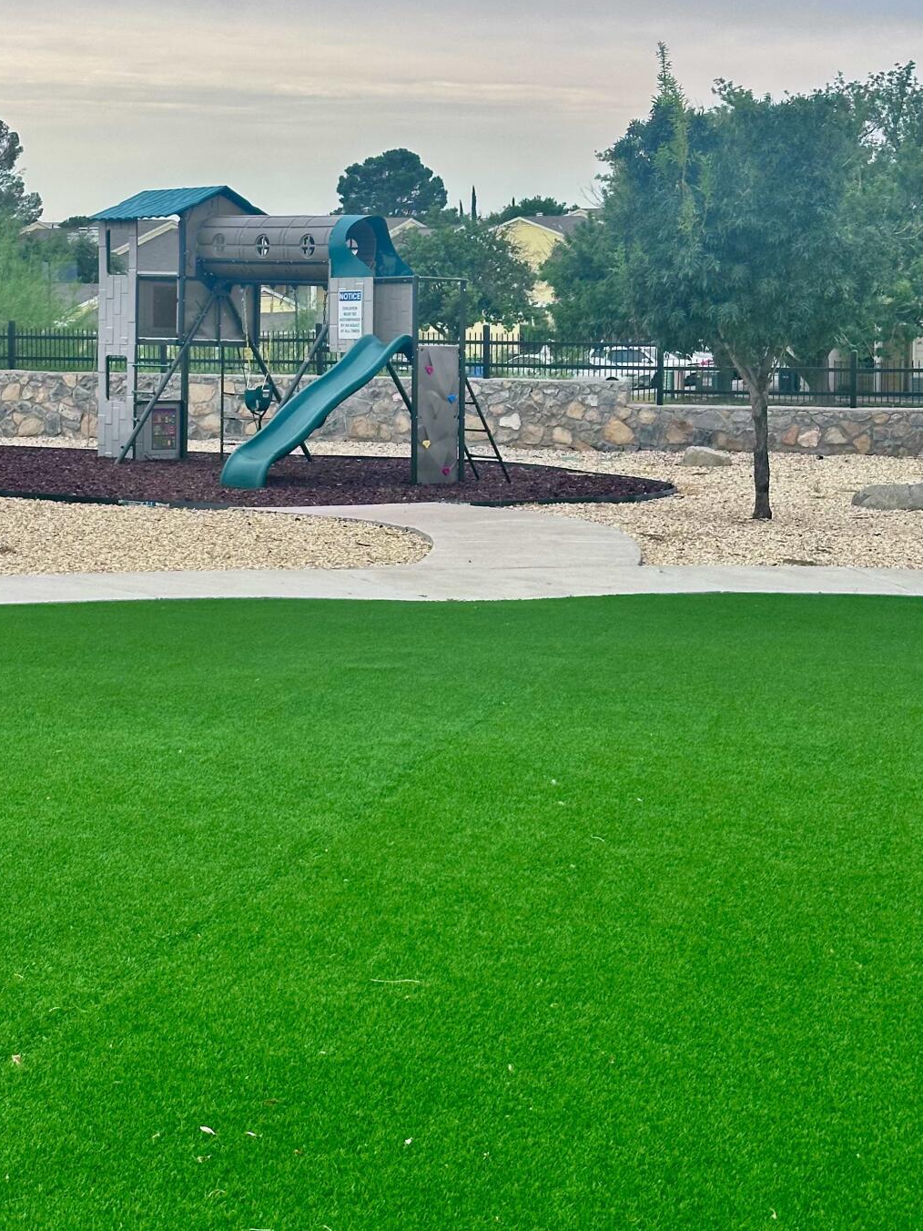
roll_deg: +1.1
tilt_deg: -7.7
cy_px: 476
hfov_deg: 20.7
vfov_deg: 27.3
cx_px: 370
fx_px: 2524
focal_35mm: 71
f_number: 1.78
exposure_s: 1/3597
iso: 64
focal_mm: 6.86
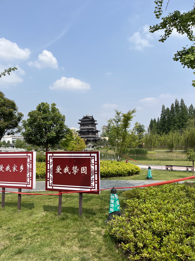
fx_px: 195
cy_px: 130
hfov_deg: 53.1
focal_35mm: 26
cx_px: 98
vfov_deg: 67.3
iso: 50
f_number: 1.6
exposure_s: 1/4651
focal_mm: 5.1
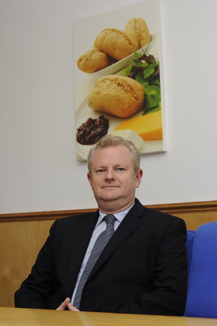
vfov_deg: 39.6
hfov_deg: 27.0
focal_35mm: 50
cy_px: 163
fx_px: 453
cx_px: 108
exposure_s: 1/125
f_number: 5.6
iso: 400
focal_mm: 50
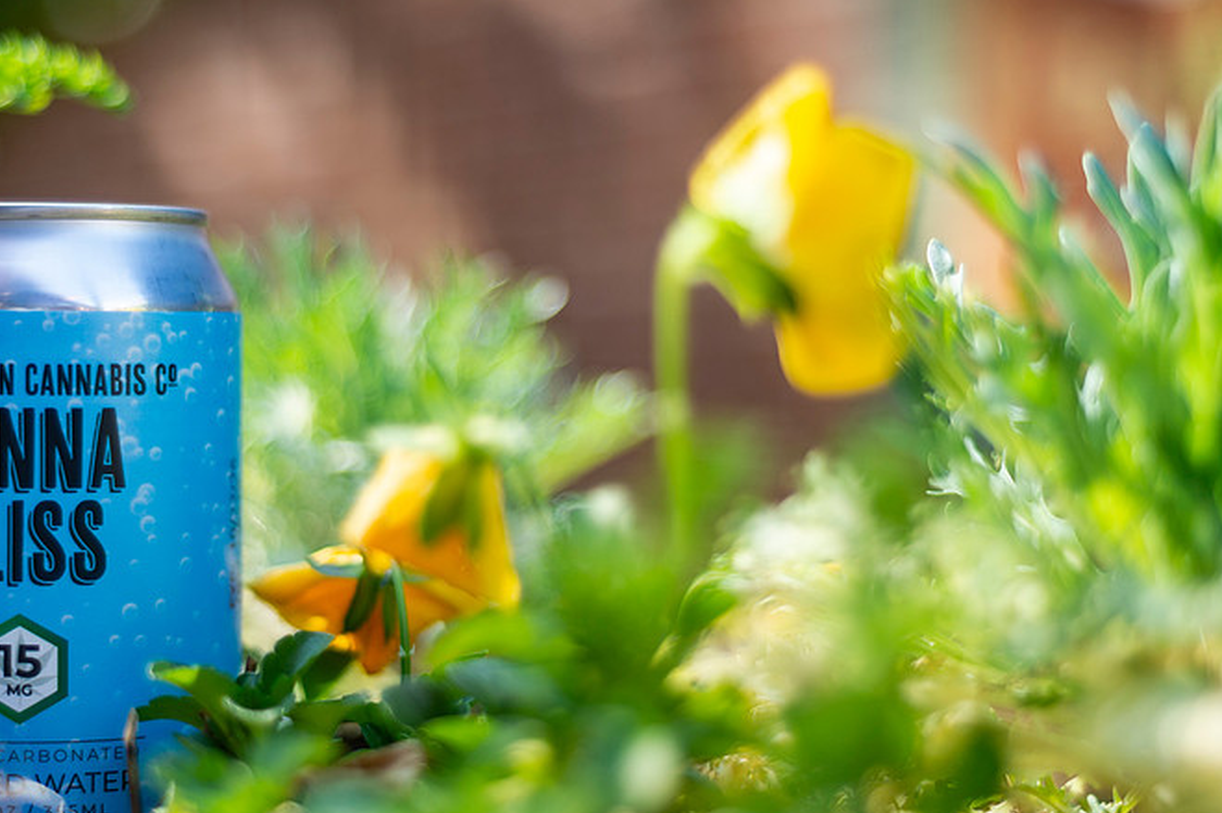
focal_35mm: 64
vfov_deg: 21.2
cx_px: 527
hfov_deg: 31.4
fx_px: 2171
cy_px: 414
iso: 200
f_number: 1.8
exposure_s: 1/500
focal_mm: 50
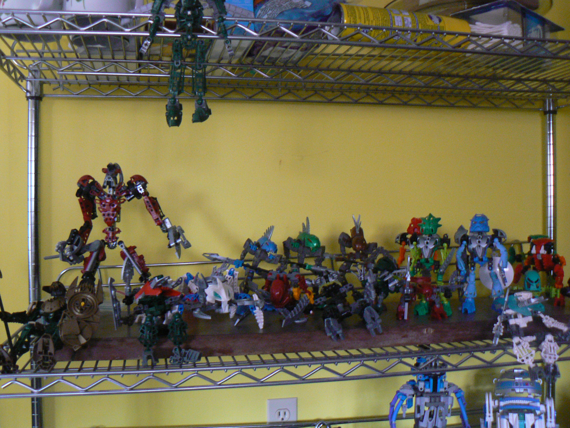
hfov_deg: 51.4
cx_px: 285
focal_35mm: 36
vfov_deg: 39.7
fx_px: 593
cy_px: 214
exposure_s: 1/13
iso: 200
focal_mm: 6
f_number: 2.8
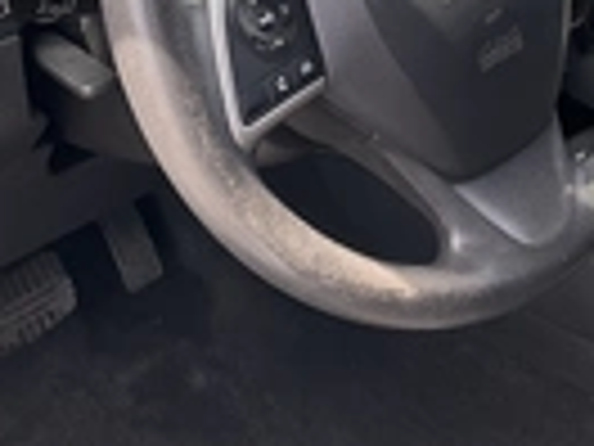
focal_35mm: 88
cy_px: -72
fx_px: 1510
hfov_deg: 22.2
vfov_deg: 16.2
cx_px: 238
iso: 20
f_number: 1.8
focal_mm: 3
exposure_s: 1/179
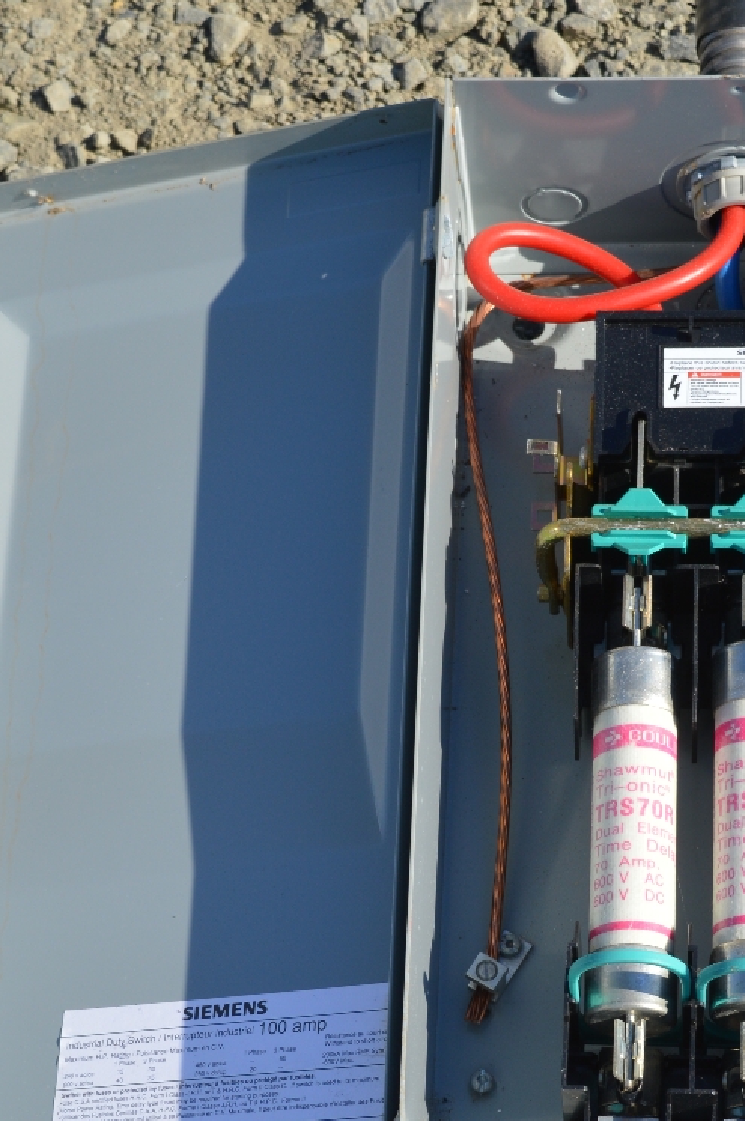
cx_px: 403
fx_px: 3298
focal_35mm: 106
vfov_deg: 19.3
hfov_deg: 12.9
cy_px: 719
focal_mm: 35
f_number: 8
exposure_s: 1/250
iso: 100
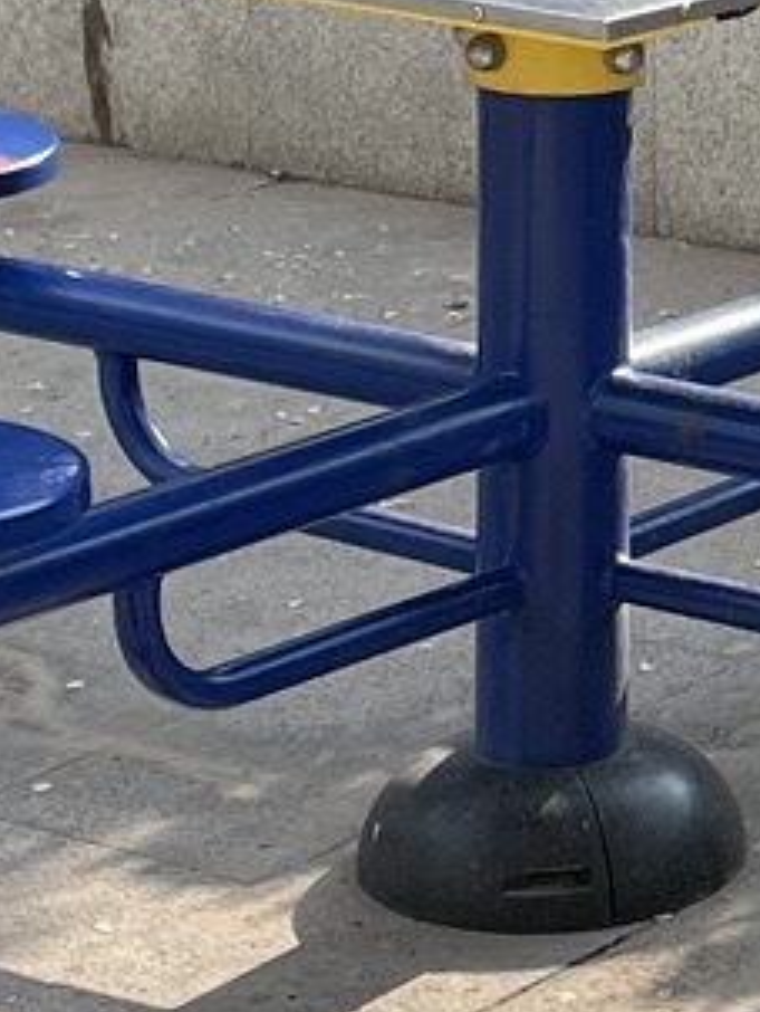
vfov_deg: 11.4
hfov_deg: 8.5
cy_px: 57
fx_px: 5028
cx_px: 1105
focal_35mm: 172
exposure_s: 1/1618
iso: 32
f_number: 1.6
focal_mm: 4.2
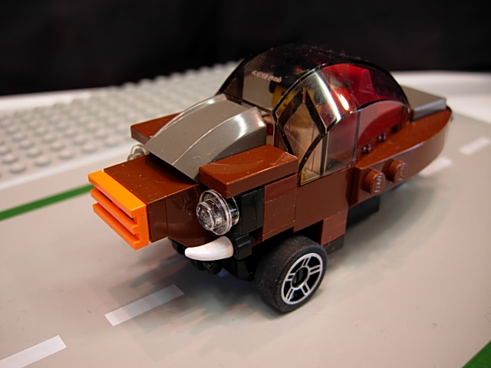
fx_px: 511
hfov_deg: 51.4
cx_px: 246
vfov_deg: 39.7
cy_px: 184
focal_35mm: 36
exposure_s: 1/6.7
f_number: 2.7
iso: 50
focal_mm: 7.5
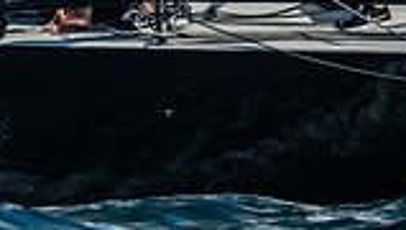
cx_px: -459
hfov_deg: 2.1
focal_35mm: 1002
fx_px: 10803
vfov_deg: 1.2
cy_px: -145
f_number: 6.3
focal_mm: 200
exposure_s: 1/800
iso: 160
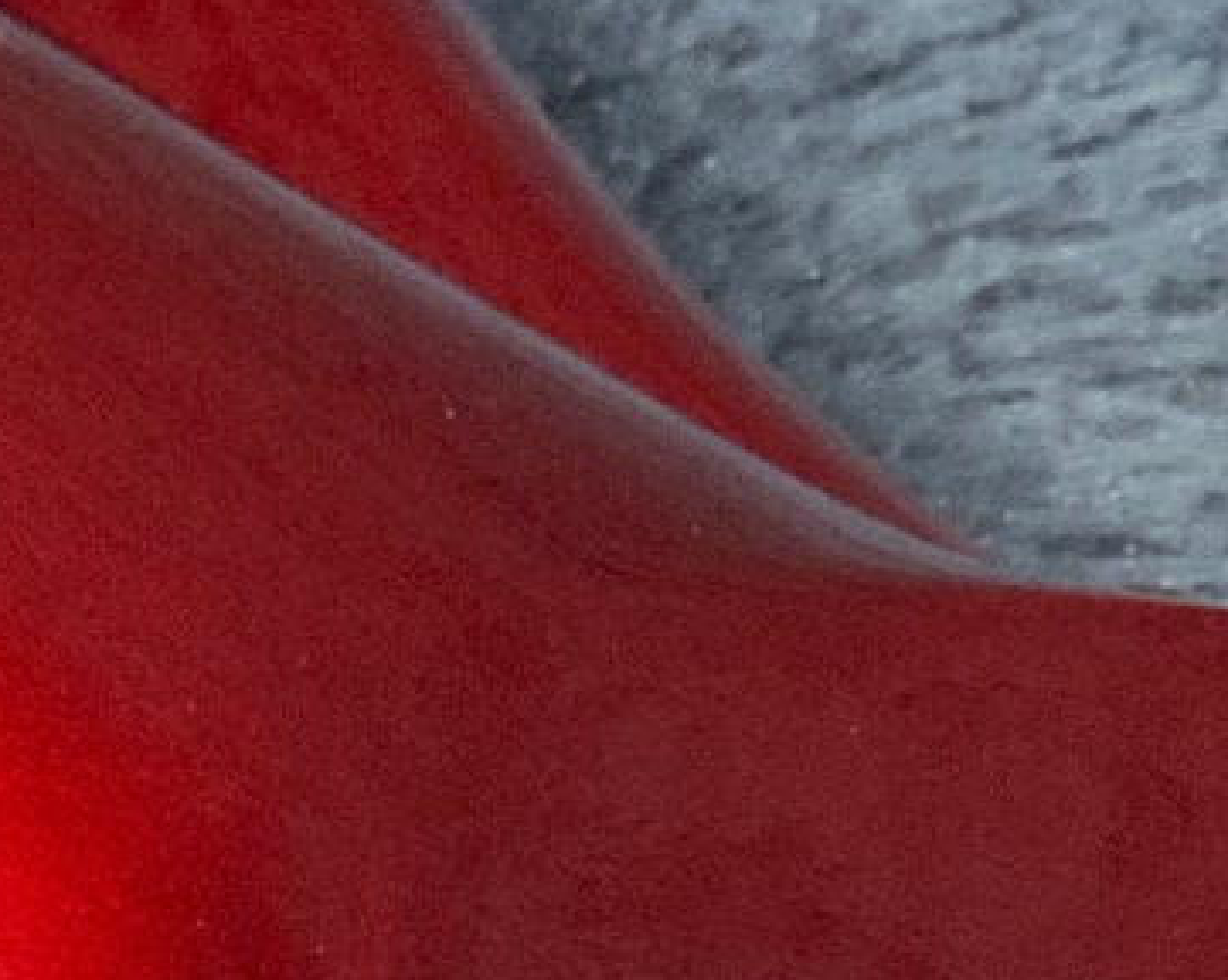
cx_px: 1177
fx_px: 7297
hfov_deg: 9.6
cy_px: 3168
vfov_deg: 6.8
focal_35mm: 201
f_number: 1.8
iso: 64
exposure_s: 1/104
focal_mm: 3
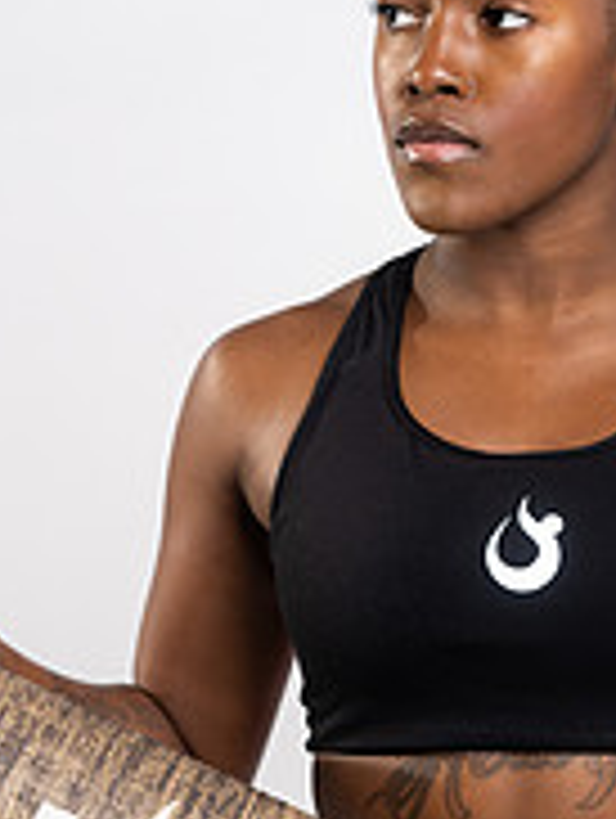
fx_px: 4782
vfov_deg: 9.7
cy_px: 904
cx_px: 441
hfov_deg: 7.4
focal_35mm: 202
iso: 200
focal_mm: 85
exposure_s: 1/160
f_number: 4
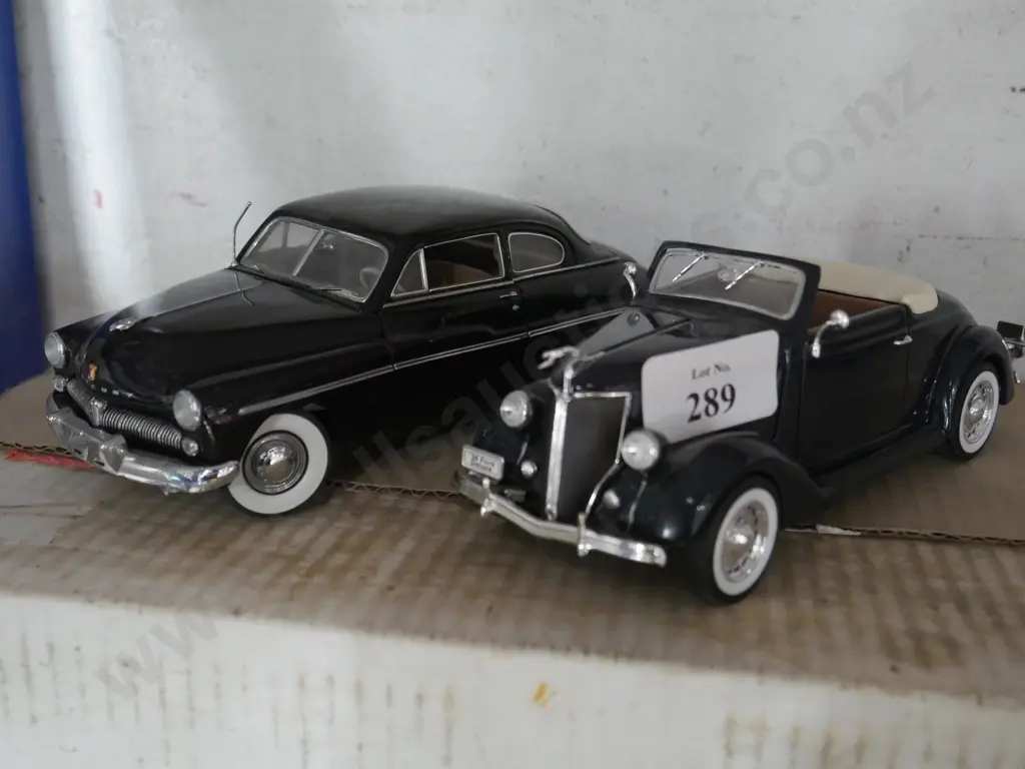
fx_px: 1184
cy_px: 384
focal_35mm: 40
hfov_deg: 46.8
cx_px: 512
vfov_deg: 36.0
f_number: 4.5
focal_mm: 20
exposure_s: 1/50
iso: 3200
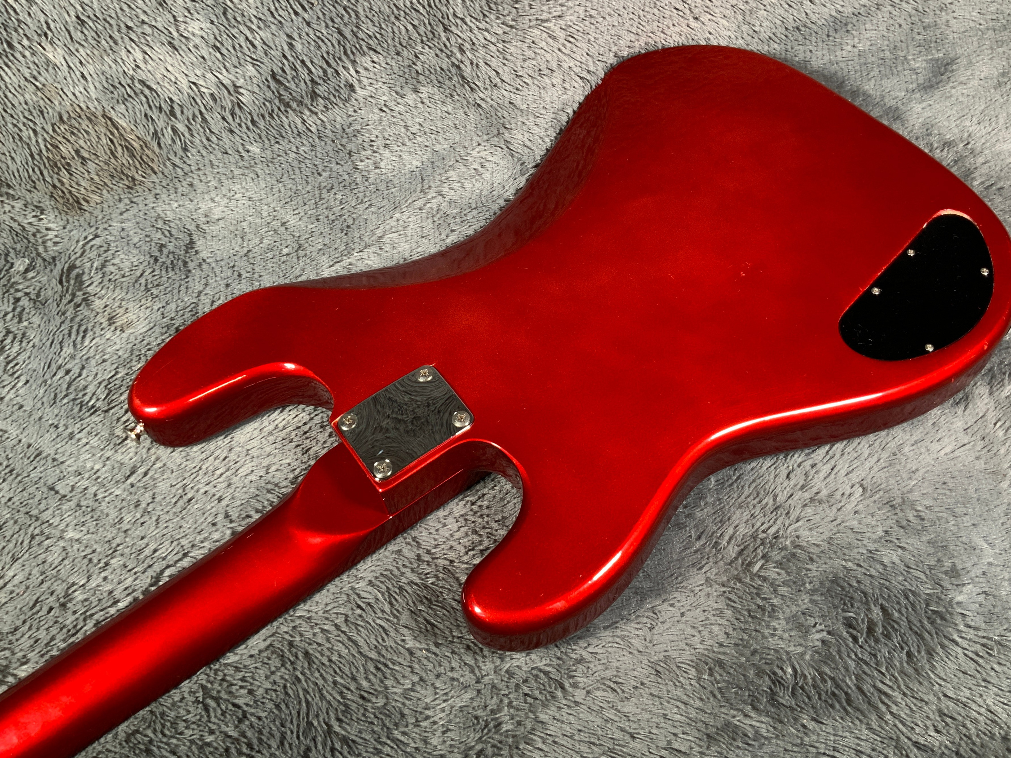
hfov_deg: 55.3
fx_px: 964
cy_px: 335
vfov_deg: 42.9
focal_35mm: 33
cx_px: 542
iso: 64
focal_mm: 3
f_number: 1.8
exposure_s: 1/52
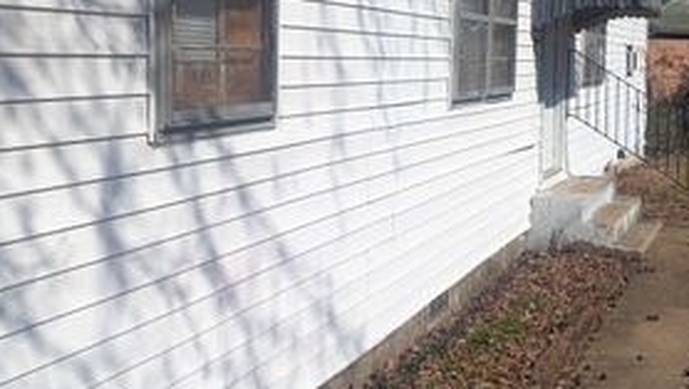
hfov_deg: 43.5
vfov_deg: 25.3
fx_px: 859
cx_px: 414
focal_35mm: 47
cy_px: 121
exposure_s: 1/2268
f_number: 1.68
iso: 23
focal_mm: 6.9
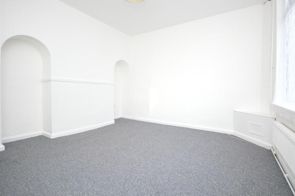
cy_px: 92
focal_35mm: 16
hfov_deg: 96.7
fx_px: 131
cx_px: 155
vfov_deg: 73.6
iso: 500
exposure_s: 1/60
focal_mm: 10
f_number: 4
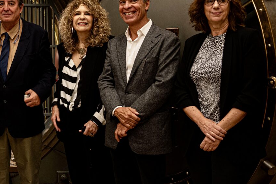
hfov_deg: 27.5
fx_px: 537
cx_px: 13
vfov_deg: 19.4
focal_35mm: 70
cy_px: 73
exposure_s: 1/80
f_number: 3.5
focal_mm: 31
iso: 800
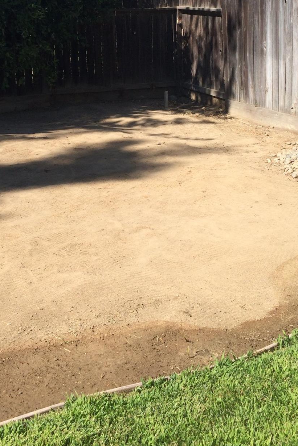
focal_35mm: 49
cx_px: 121
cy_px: 121
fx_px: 608
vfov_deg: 39.4
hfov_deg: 27.5
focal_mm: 4.15
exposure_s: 1/1325
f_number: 2.2
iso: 32
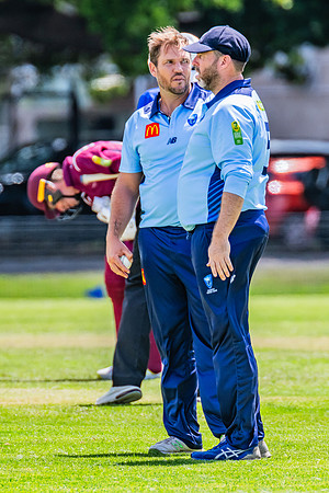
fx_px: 13702
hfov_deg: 1.4
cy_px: 259
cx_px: 218
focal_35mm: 1000
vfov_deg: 2.1
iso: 800
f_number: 9
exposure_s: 1/1250
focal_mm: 600
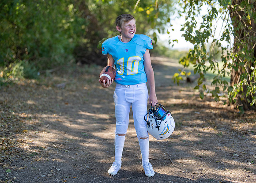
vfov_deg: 23.8
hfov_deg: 32.9
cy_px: 85
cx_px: 137
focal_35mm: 60
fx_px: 434
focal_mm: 50
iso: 100
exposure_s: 1/1250
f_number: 1.2
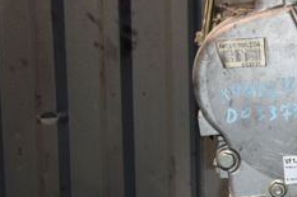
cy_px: 197
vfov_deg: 13.6
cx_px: 343
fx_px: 816
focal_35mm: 99
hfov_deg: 19.6
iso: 800
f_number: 5
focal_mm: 24
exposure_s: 1/60
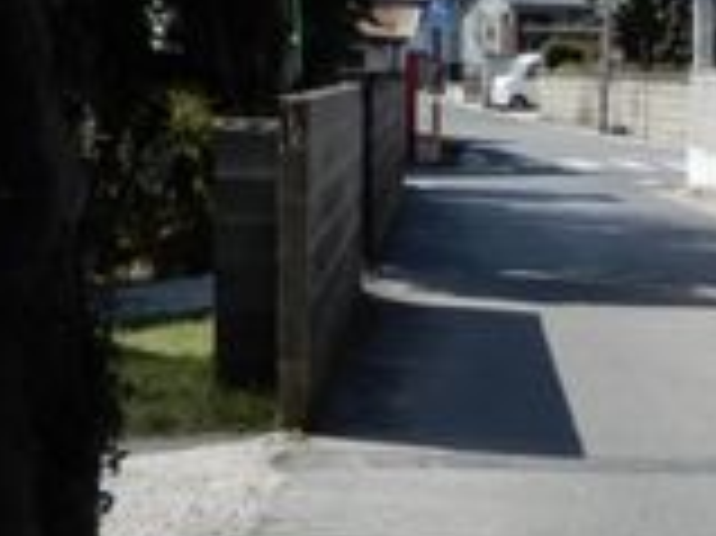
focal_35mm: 167
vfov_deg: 8.9
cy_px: 444
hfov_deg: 10.8
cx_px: 1455
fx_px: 3452
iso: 200
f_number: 4
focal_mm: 6.8
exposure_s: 1/1250
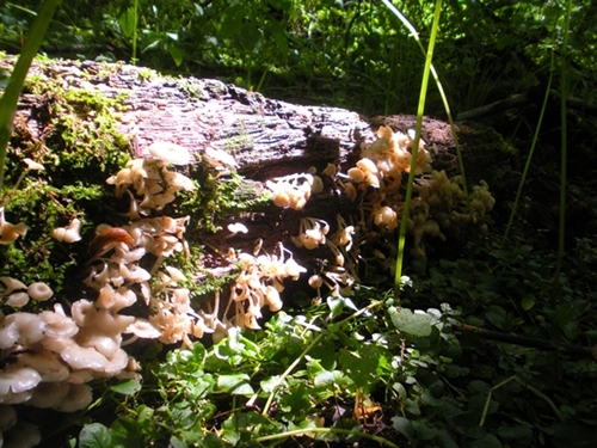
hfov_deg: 51.4
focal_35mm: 36
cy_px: 224
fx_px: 621
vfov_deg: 39.7
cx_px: 298
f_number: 3.5
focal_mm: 6.3
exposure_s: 1/140
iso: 177
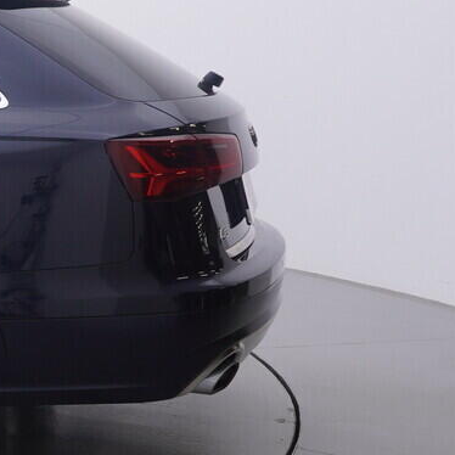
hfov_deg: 18.3
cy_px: 193
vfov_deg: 23.5
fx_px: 1095
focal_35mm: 74
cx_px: -369
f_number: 5
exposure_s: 1/80
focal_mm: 15
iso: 200
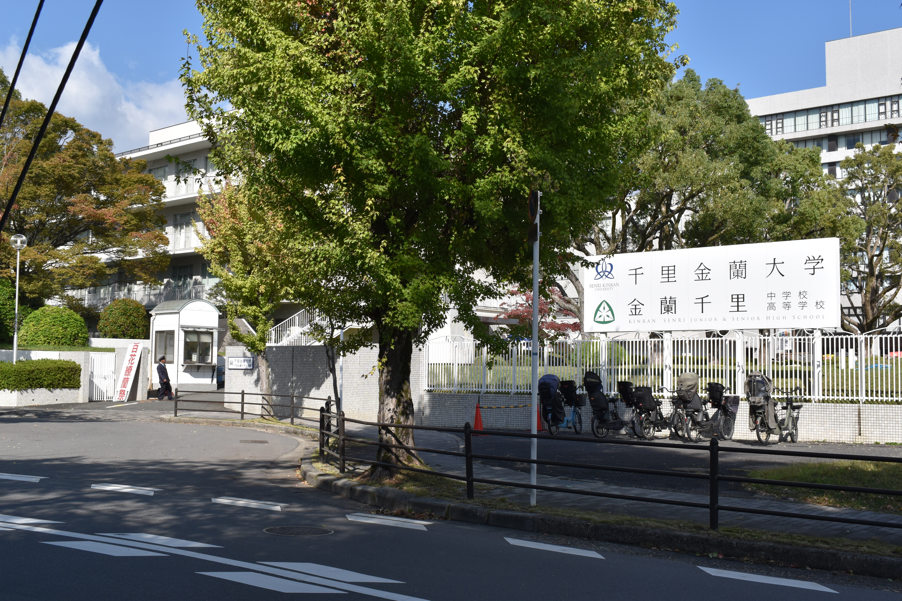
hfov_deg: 47.9
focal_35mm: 40
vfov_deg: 33.0
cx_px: 451
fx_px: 1015
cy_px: 300
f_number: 10
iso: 200
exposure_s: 1/400
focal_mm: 27
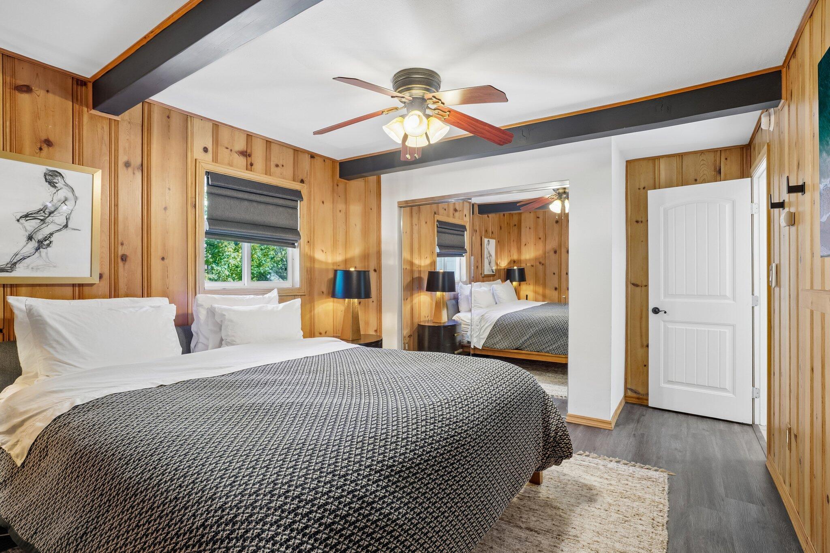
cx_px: 415
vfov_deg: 70.4
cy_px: 276
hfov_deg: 93.3
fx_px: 392
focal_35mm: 17
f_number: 8
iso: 400
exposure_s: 1/6
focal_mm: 17
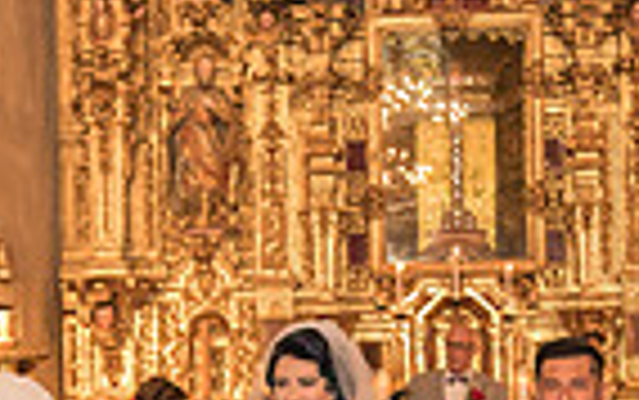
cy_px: 436
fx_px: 2144
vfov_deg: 10.5
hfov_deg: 17.0
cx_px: 320
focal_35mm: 123
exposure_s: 1/80
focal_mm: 38
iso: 4000
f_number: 2.8
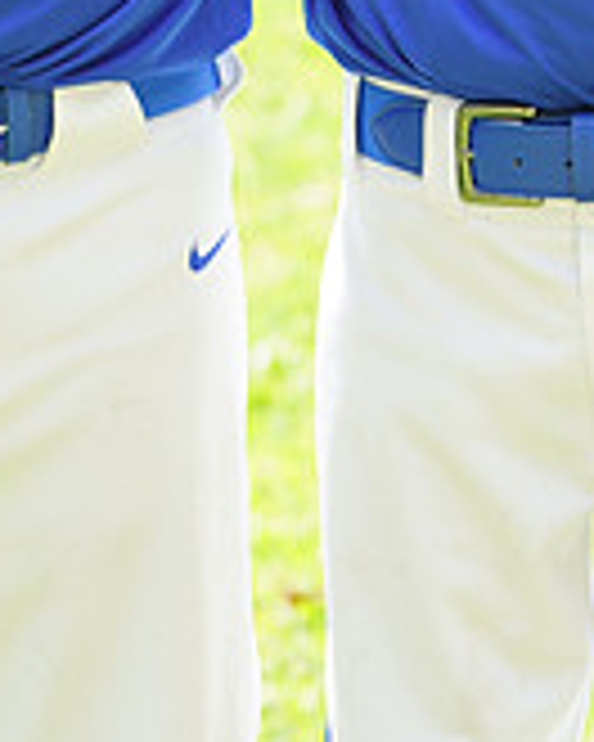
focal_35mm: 563
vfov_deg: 3.4
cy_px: -162
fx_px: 12372
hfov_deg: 2.7
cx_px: 158
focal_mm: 171
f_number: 6.3
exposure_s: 1/200
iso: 200
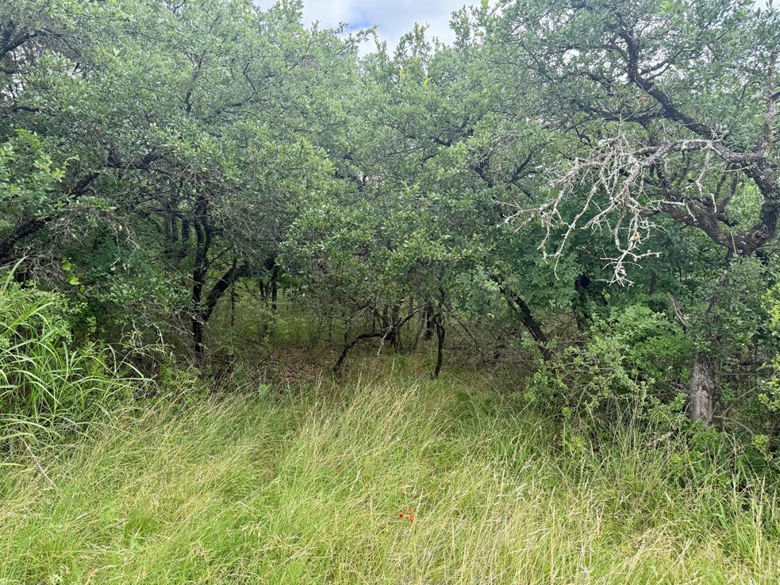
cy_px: 296
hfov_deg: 69.4
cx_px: 395
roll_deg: -2.7
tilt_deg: +0.7
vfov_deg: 54.9
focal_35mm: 25
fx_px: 563
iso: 100
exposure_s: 1/1156
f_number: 1.78
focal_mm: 6.76
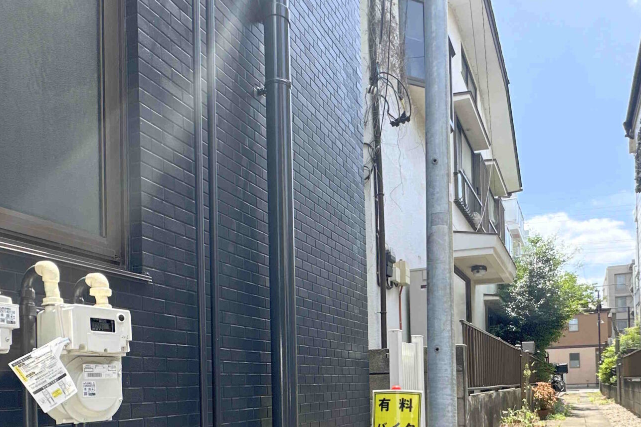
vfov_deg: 41.8
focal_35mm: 29
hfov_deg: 63.1
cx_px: 383
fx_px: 516
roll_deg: +0.9
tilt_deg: +2.9
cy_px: 374
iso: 40
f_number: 2.2
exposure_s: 1/703
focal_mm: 2.22
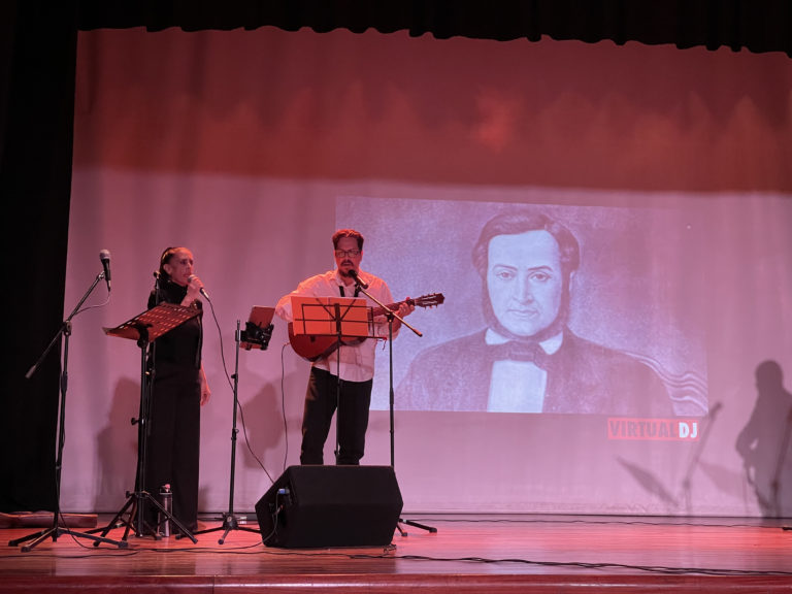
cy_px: 297
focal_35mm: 64
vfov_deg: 22.9
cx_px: 396
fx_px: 1464
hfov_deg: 30.3
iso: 320
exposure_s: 1/59
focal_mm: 7.5
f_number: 2.2
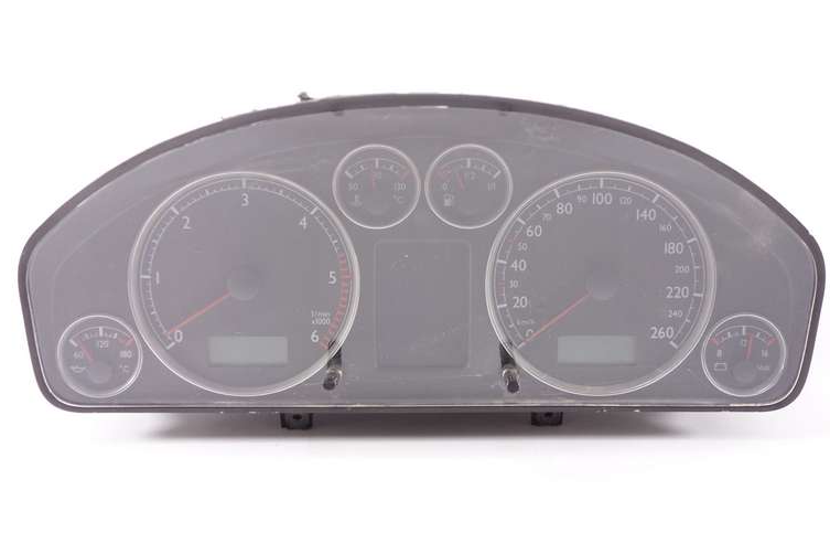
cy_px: 279
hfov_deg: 38.9
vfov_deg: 26.5
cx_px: 417
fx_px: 1176
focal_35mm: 51
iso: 500
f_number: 3.2
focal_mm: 18.45
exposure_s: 1/60
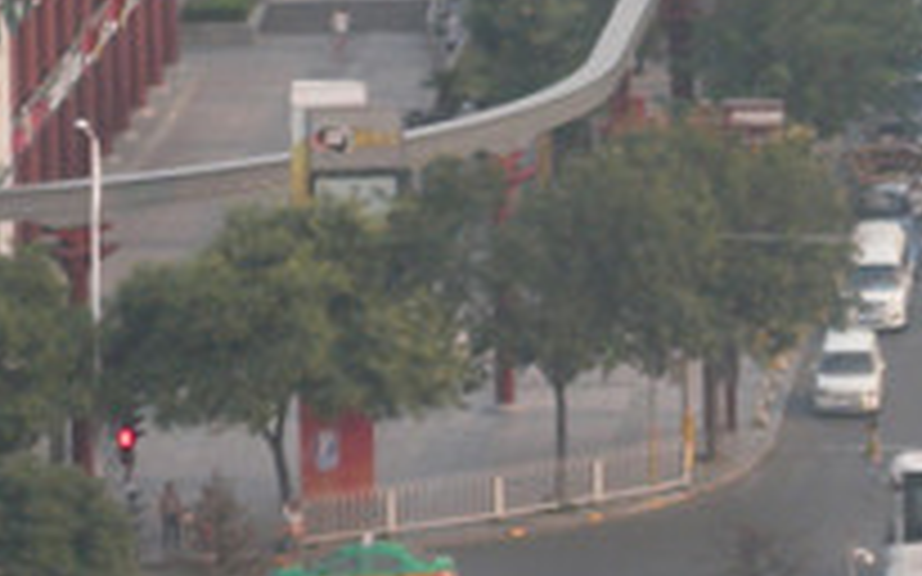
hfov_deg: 3.6
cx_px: 1561
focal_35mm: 579
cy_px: -356
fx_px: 14545
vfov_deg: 2.3
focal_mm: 24
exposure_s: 1/59.7
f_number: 5.9
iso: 91
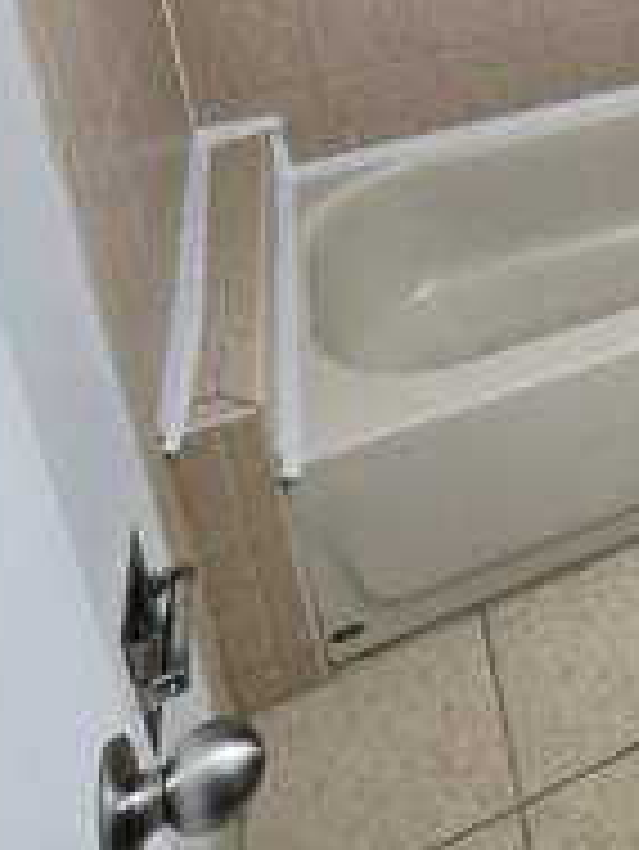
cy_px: -153
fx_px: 1082
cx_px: 940
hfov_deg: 25.4
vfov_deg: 34.8
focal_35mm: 44
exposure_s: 1/120
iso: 80
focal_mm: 2.2
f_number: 2.2
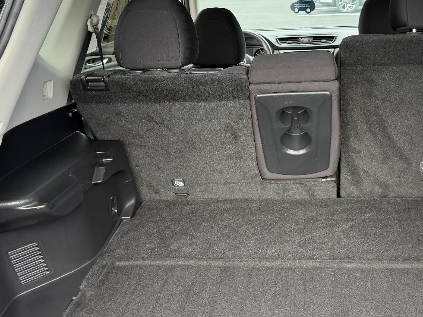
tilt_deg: -16.8
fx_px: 574
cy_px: 129
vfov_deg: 30.8
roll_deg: -0.8
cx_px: 268
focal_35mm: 47
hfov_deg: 40.1
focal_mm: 6.76
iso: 80
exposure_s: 1/173
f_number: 1.78
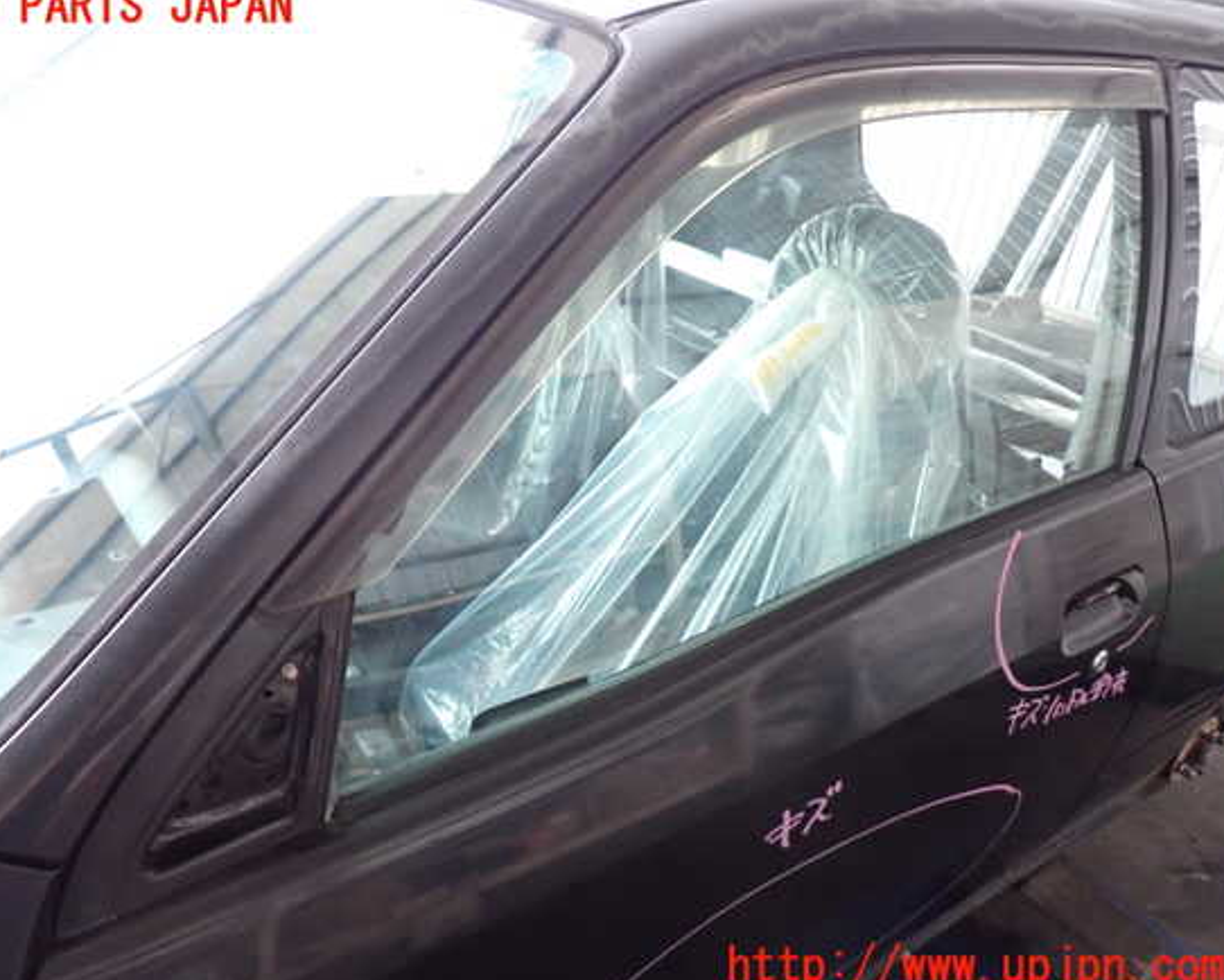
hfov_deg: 63.9
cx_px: 560
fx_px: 978
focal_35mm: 27
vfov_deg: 53.2
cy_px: 488
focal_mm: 4.5
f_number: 8
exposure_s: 1/30
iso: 640
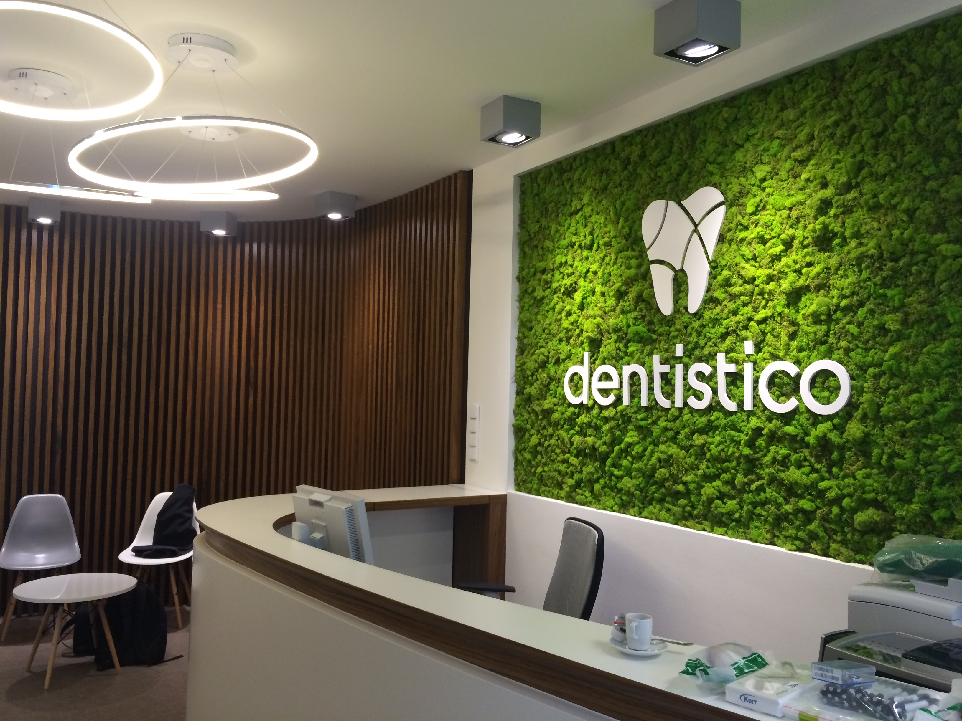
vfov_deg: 48.2
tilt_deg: +1.8
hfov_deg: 61.7
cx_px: 481
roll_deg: -1.1
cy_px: 360
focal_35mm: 29
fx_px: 806
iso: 80
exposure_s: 1/33
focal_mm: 4.15
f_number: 2.2
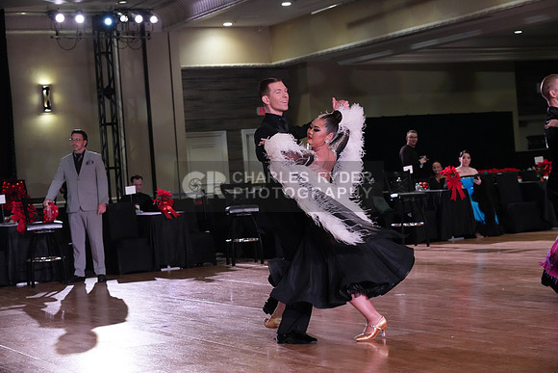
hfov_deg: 26.3
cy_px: 186
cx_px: 279
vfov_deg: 17.7
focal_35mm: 77
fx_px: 1194
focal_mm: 77
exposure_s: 1/320
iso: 5000
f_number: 5.6
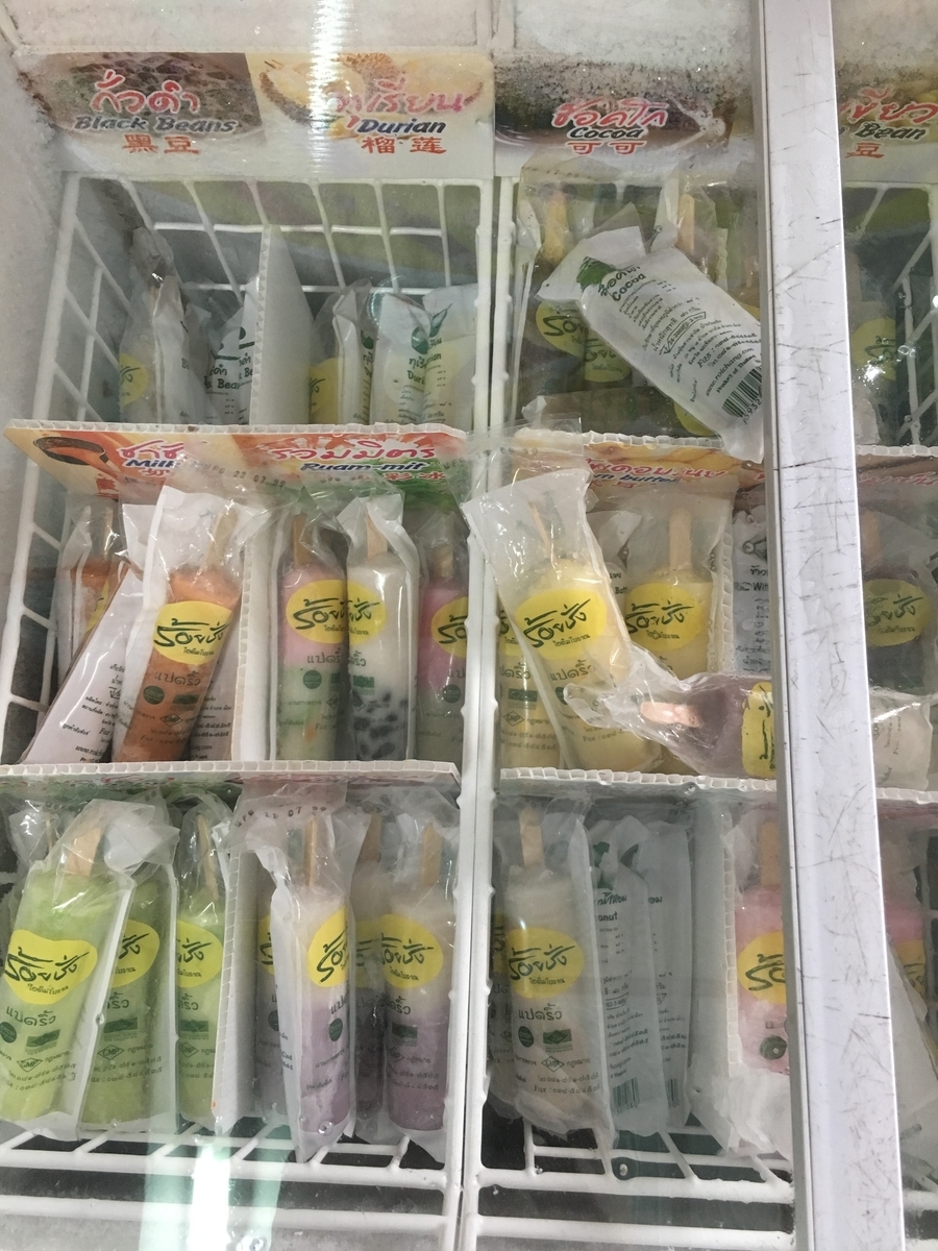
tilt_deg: -74.2
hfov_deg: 48.2
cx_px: 469
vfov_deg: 61.7
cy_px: 626
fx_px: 1048
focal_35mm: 29
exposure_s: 1/33
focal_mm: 4.15
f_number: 2.2
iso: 160
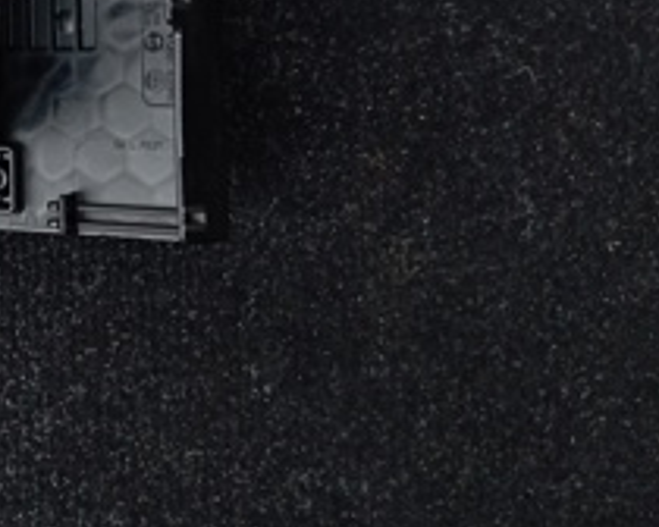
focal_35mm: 83
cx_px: -271
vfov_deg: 17.6
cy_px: -119
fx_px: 1619
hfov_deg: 20.4
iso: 557
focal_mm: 4.22
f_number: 1.8
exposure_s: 1/33.3
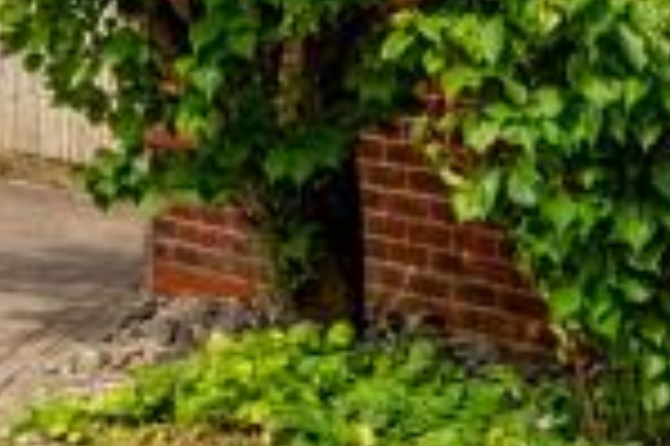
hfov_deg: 9.1
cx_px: -1551
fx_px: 3067
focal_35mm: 165
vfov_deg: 7.5
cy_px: -764
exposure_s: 1/200
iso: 400
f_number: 8
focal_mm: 16
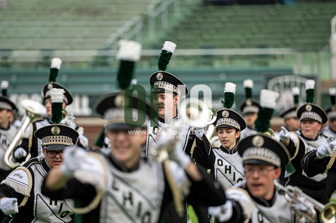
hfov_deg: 6.9
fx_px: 2798
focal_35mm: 300
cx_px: 168
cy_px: 112
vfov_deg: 4.6
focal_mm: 200
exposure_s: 1/500
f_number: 2.8
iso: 250
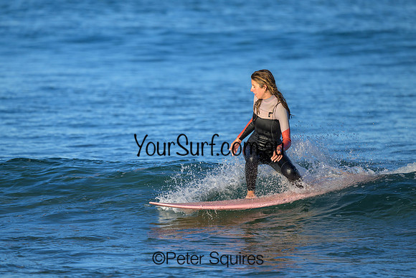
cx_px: 208
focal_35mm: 800
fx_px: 9246
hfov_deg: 2.6
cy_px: 139
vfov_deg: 1.7
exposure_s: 1/1000
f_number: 6.3
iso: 200
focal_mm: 800
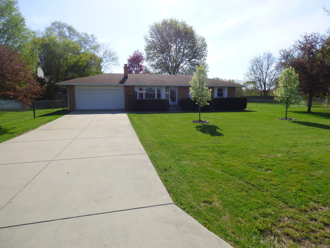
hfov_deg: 81.7
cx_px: 165
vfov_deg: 66.0
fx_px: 191
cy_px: 124
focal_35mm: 20
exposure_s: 1/2000
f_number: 2.8
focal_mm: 3.58
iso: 100
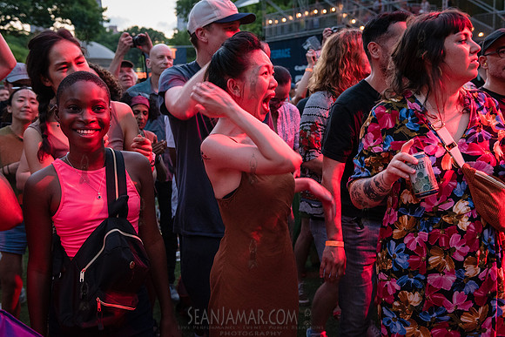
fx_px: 533
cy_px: 168
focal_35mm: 38
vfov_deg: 35.1
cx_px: 252
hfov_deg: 50.7
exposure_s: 1/250
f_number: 3.5
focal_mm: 38
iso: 4000
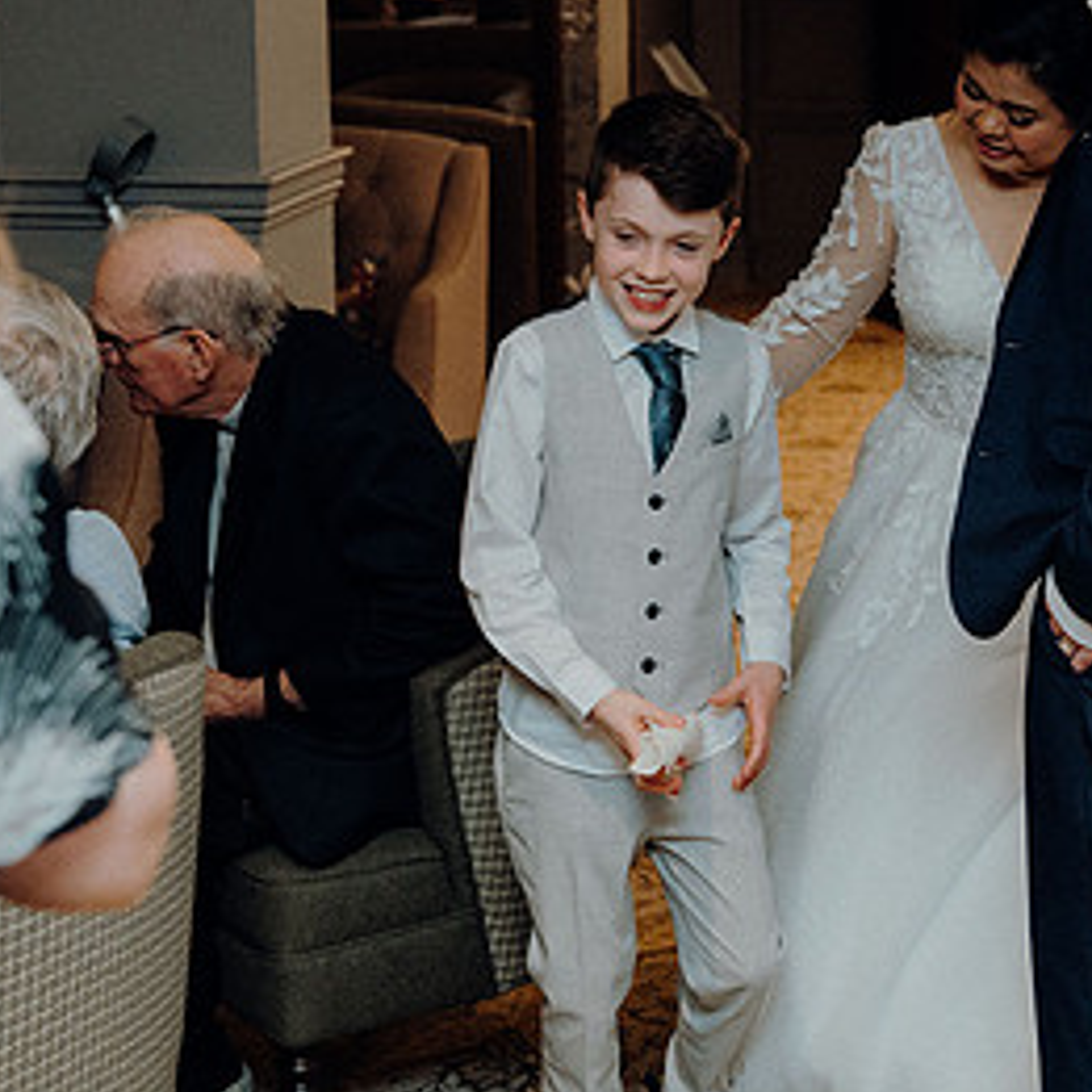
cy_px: 337
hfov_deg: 20.1
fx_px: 3034
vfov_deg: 20.3
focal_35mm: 85
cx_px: 954
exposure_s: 1/160
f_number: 3.5
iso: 3200
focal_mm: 45
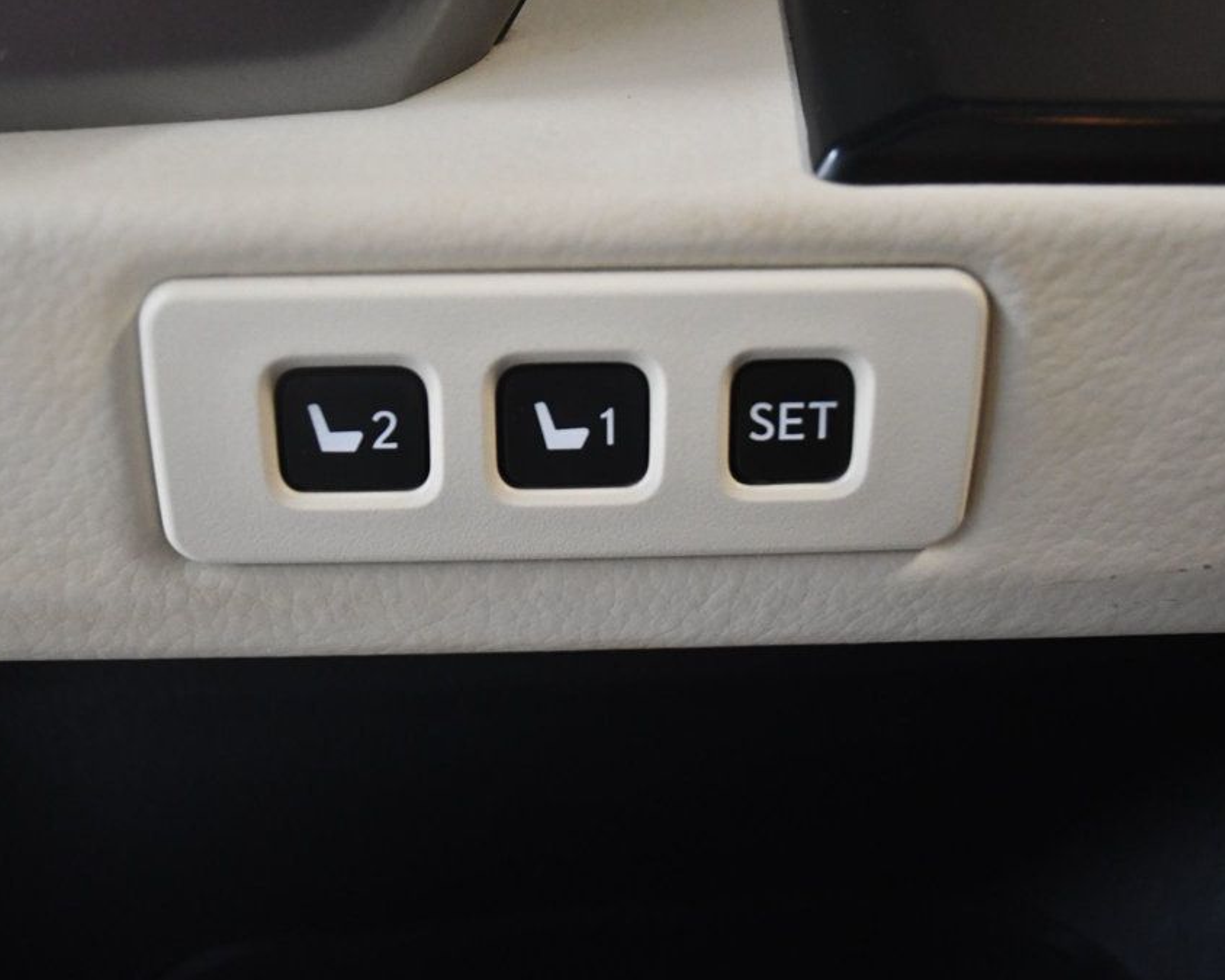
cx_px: 544
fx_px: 1486
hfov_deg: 44.7
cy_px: 489
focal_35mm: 41
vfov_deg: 36.5
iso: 3200
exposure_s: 1/80
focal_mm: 24
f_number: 4
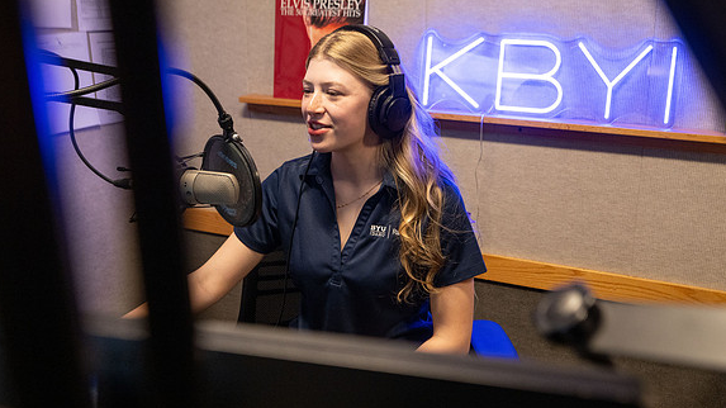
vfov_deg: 32.0
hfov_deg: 53.8
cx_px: 412
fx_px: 712
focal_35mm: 37
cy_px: 202
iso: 1250
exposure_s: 1/160
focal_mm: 30
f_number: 4
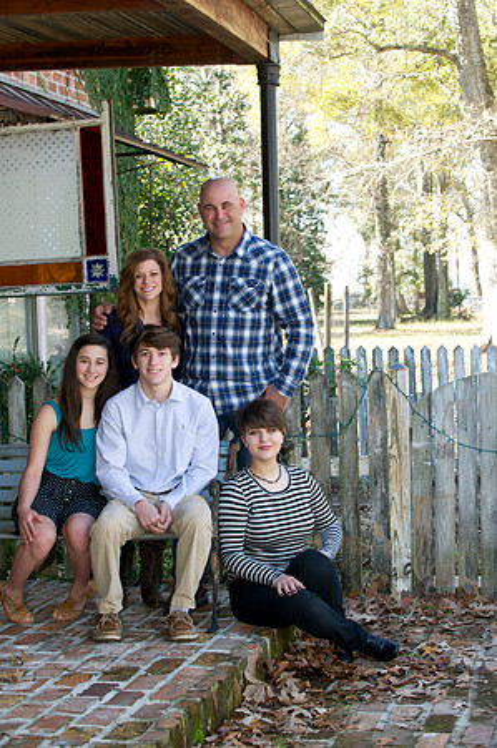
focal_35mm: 75
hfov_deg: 18.1
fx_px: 1557
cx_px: 248
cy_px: 374
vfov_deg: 27.0
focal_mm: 75
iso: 400
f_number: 5.6
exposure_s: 1/100
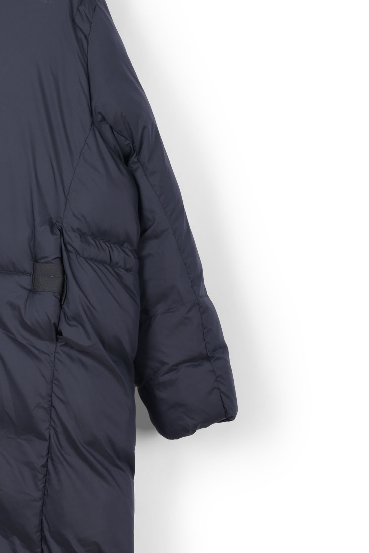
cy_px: 323
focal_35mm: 105
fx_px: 1615
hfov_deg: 12.7
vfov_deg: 19.4
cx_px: -80
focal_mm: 39
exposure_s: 1/200
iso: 100
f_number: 11
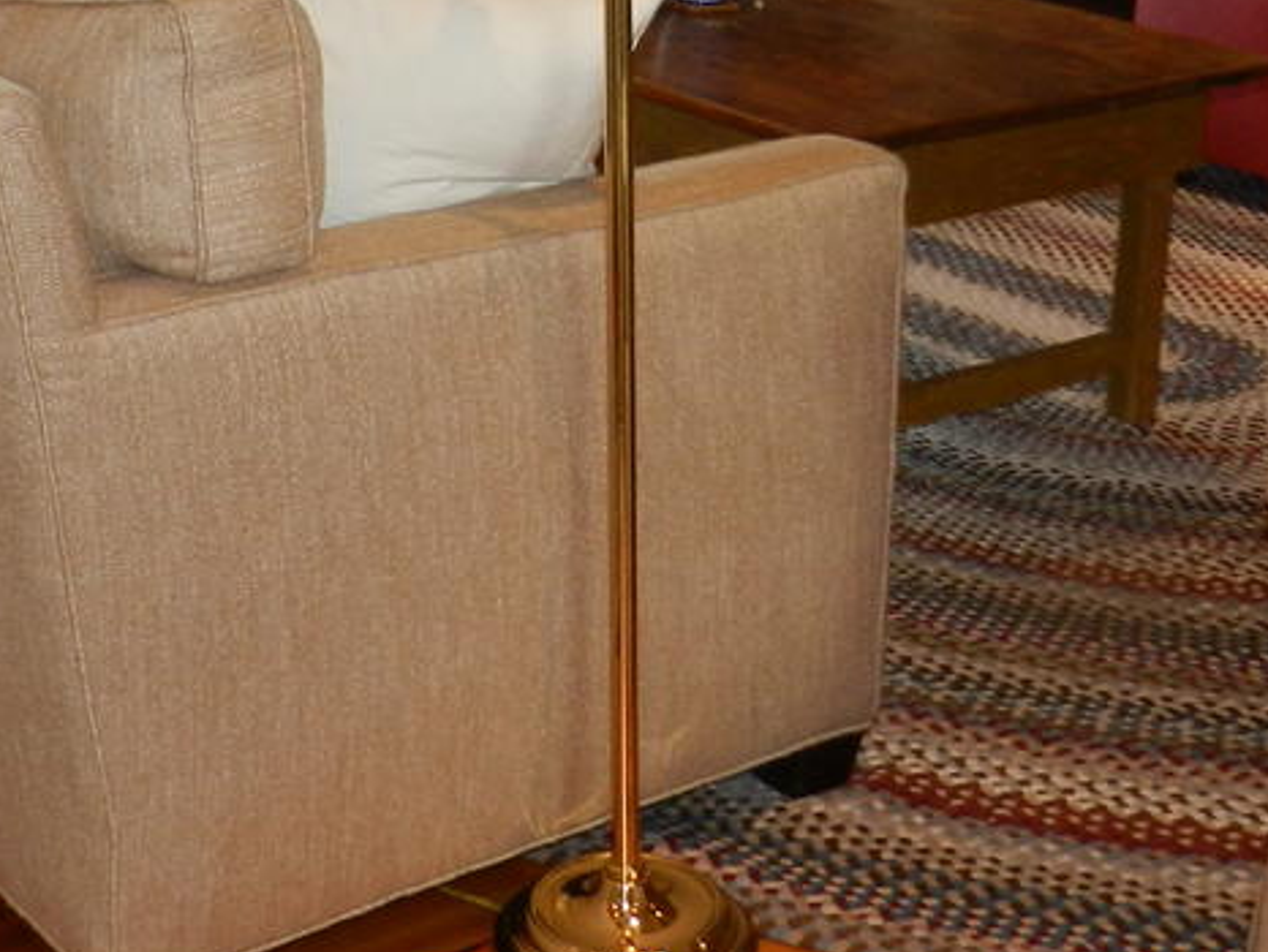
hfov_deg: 27.3
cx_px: 498
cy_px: -22
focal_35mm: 71
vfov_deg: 20.0
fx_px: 2602
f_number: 3.4
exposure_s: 1/40
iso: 160
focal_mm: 4
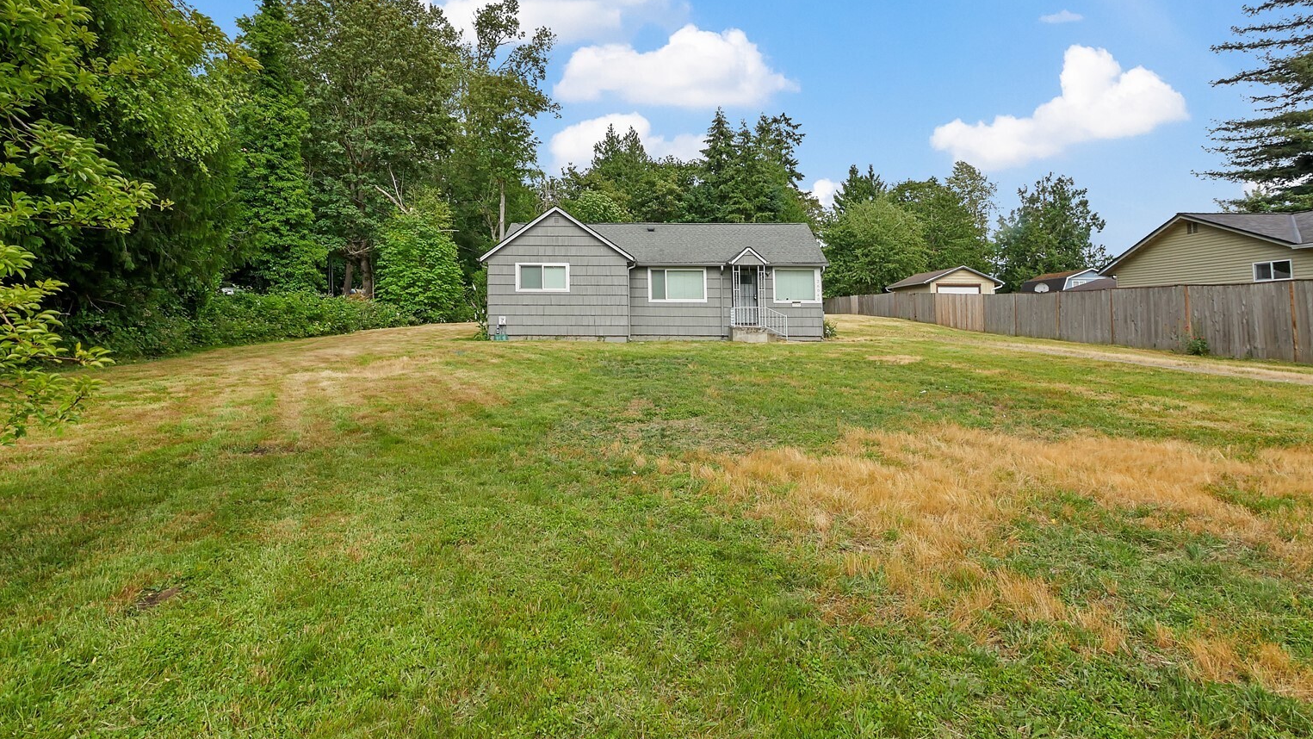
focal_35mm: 16
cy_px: 327
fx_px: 557
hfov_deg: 99.3
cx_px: 638
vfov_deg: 66.9
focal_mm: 7
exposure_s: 1/100
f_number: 10
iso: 200
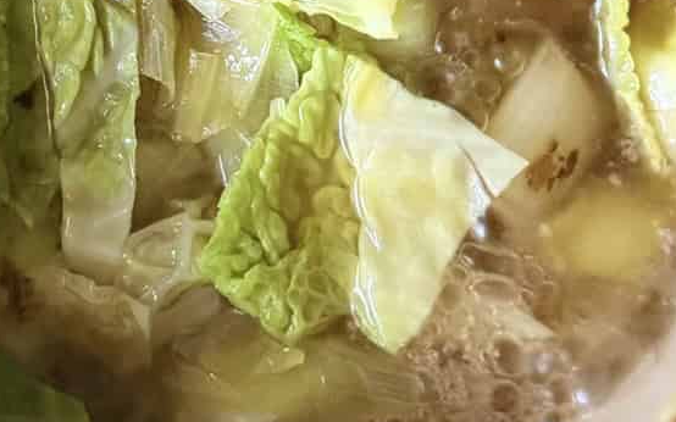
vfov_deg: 13.4
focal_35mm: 94
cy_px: -134
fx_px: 1731
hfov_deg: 21.8
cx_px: 123
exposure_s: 1/60
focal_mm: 6.8
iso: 640
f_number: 1.8
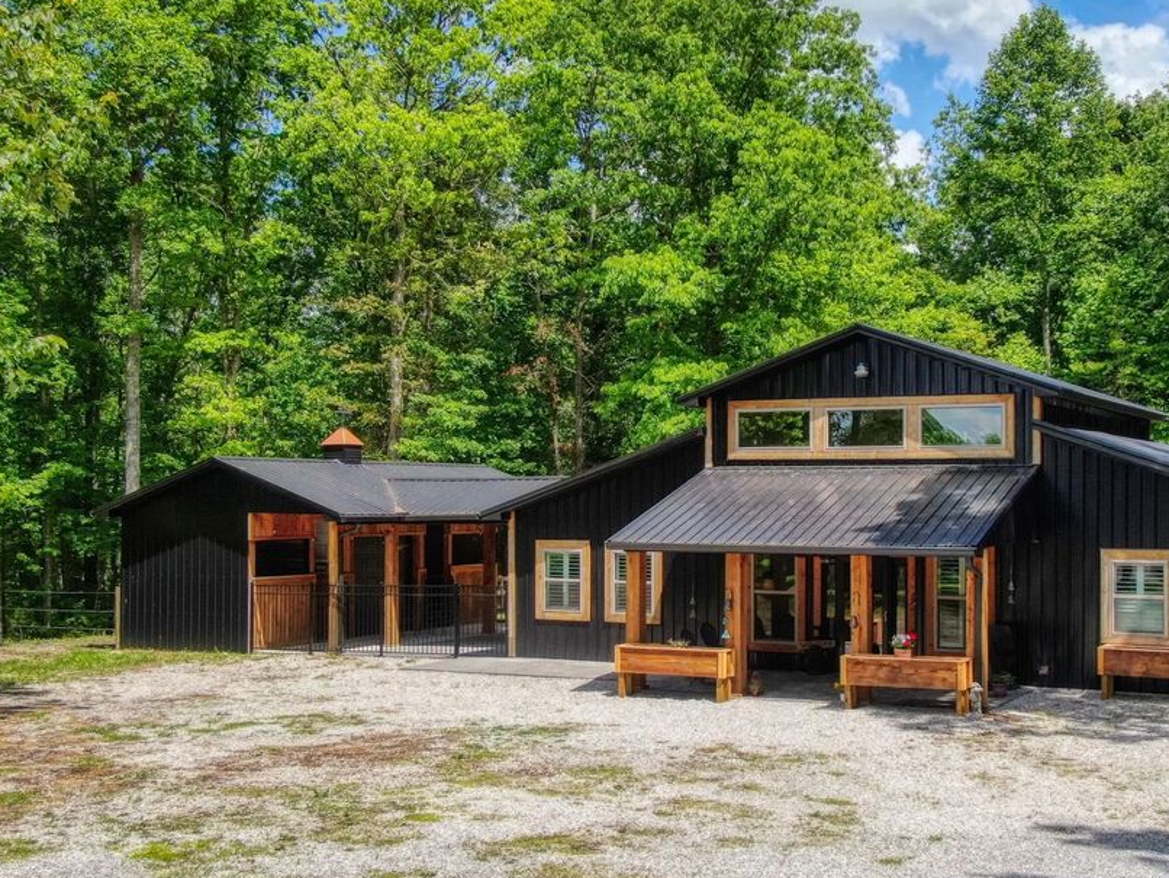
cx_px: 732
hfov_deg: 40.1
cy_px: 491
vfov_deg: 30.9
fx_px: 1588
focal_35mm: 47
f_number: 3.4
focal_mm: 6.3
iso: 100
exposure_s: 1/800
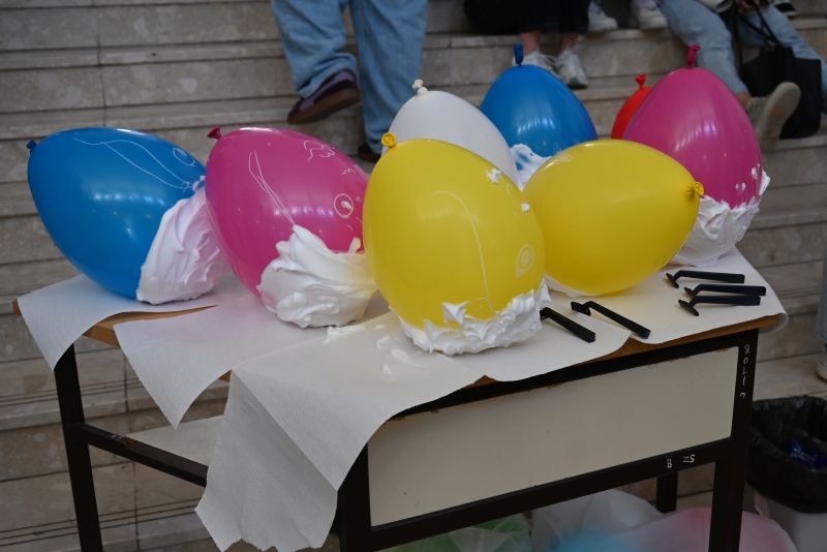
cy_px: 276
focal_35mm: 41
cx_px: 414
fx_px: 942
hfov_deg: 47.4
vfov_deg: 32.7
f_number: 7.1
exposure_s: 1/160
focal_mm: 41
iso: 1600
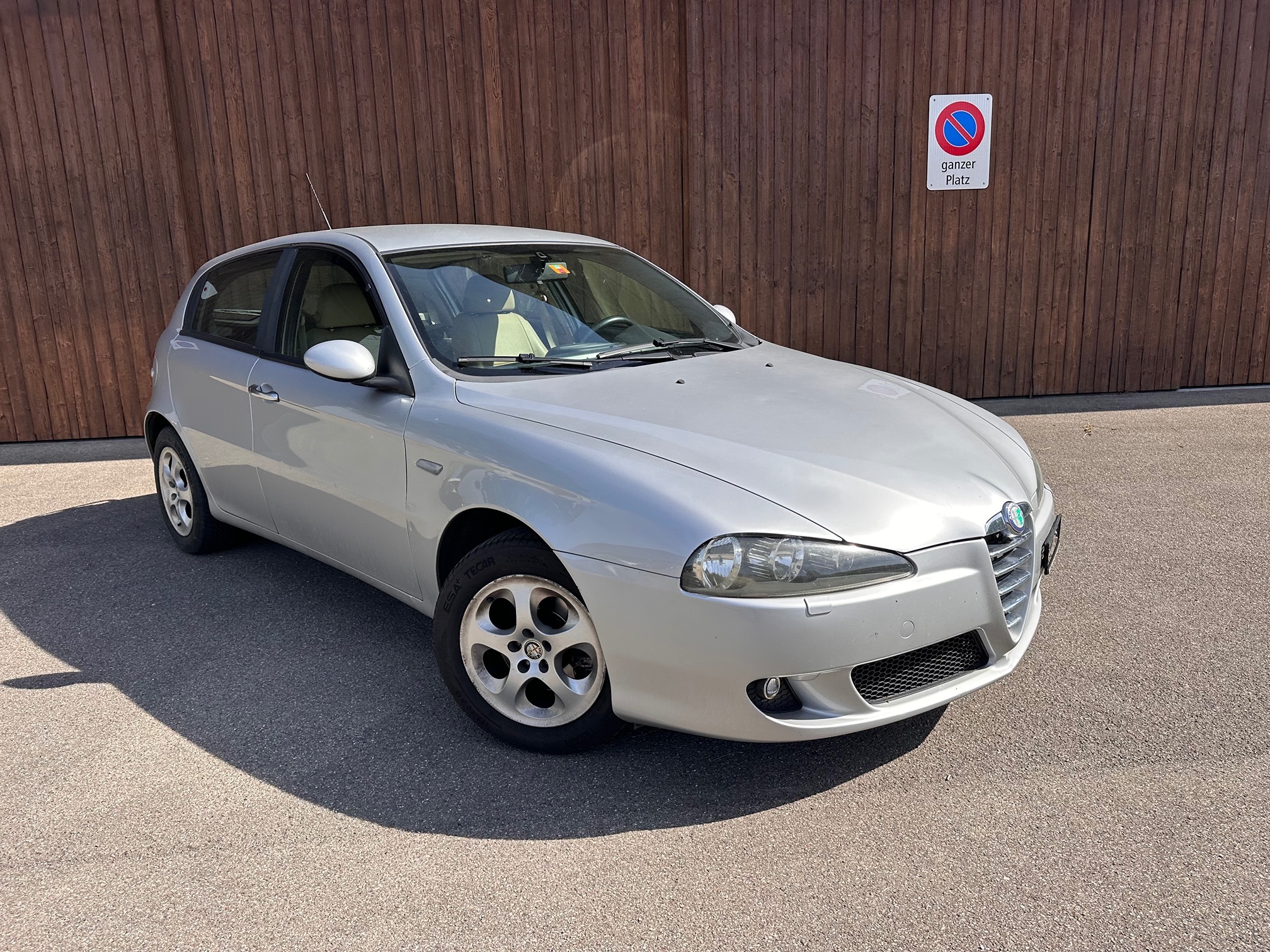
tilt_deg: -11.7
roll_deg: +0.5
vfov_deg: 56.8
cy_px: 476
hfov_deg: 71.6
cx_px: 635
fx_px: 881
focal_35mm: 24
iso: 80
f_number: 1.78
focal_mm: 6.86
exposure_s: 1/2469
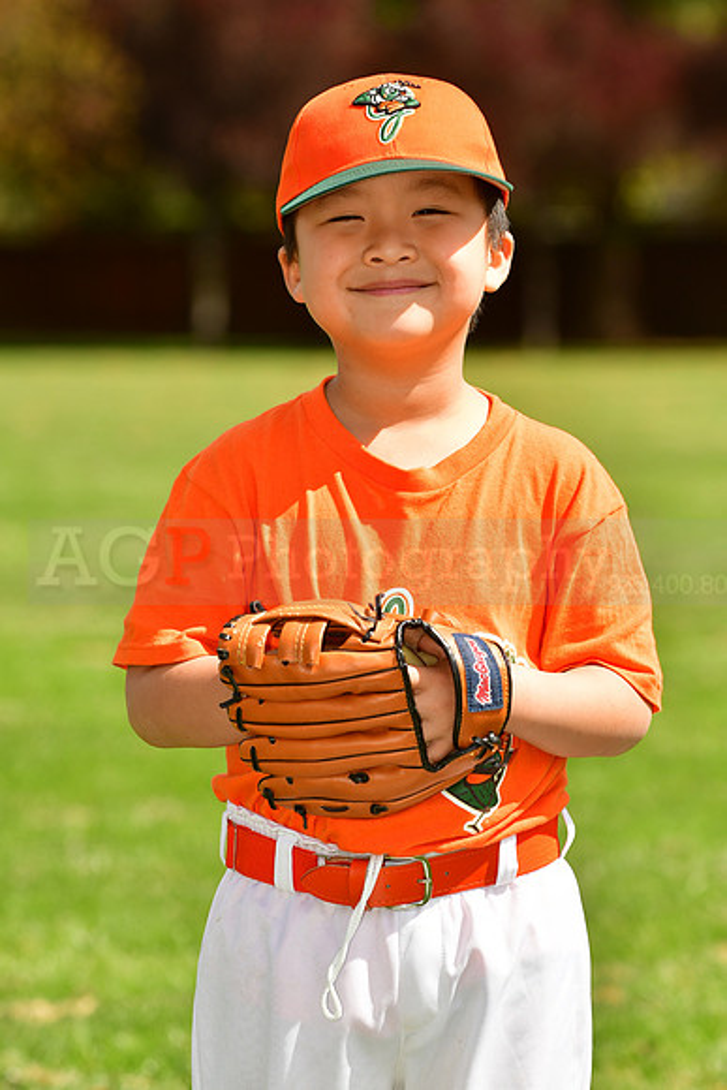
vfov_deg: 9.1
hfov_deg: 6.1
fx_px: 6811
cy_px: 545
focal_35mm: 225
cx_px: 364
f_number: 5
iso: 200
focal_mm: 150
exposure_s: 1/1000
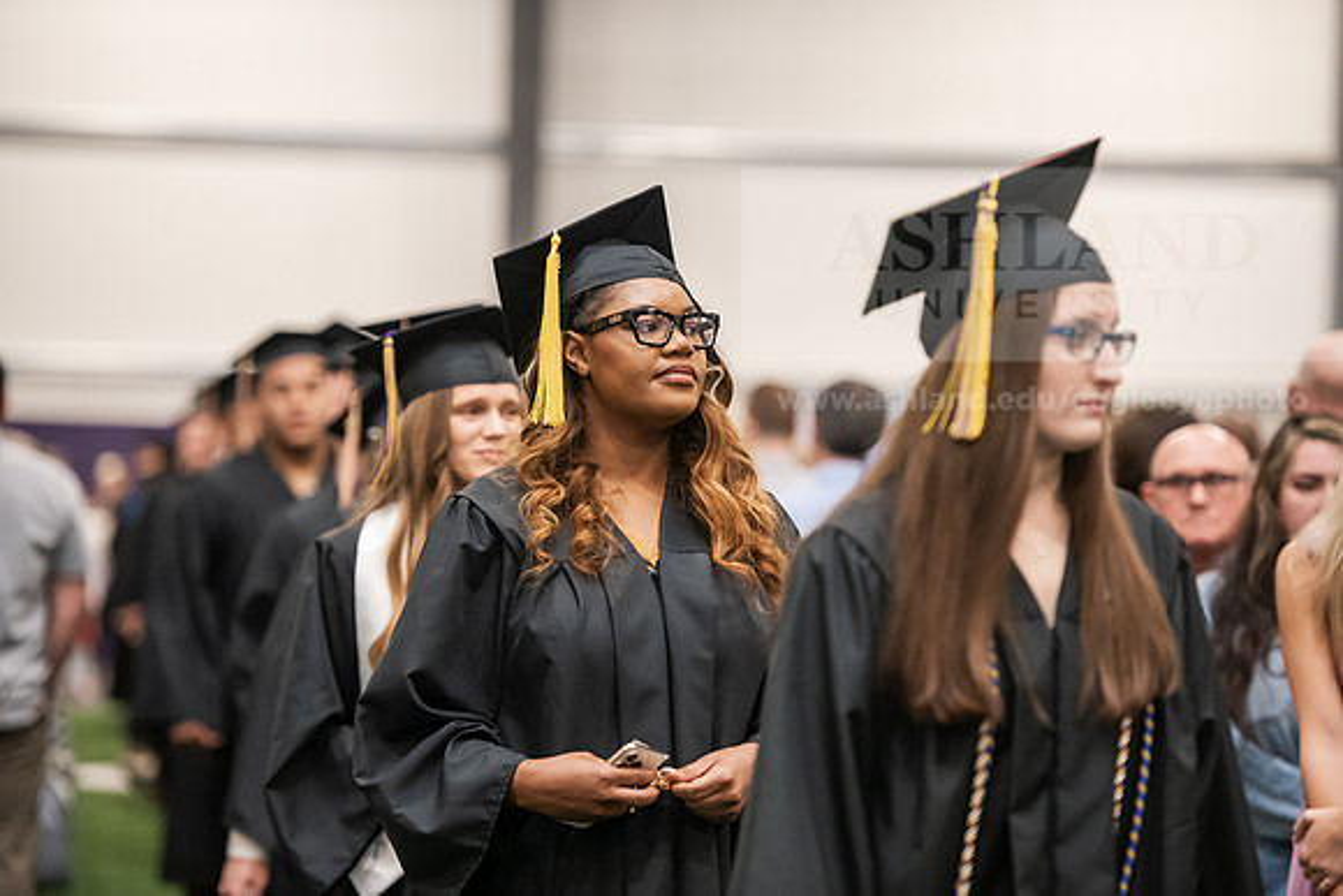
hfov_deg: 13.7
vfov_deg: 9.2
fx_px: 5597
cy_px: 448
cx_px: 672
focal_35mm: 150
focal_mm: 150
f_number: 3.2
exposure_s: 1/200
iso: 2500
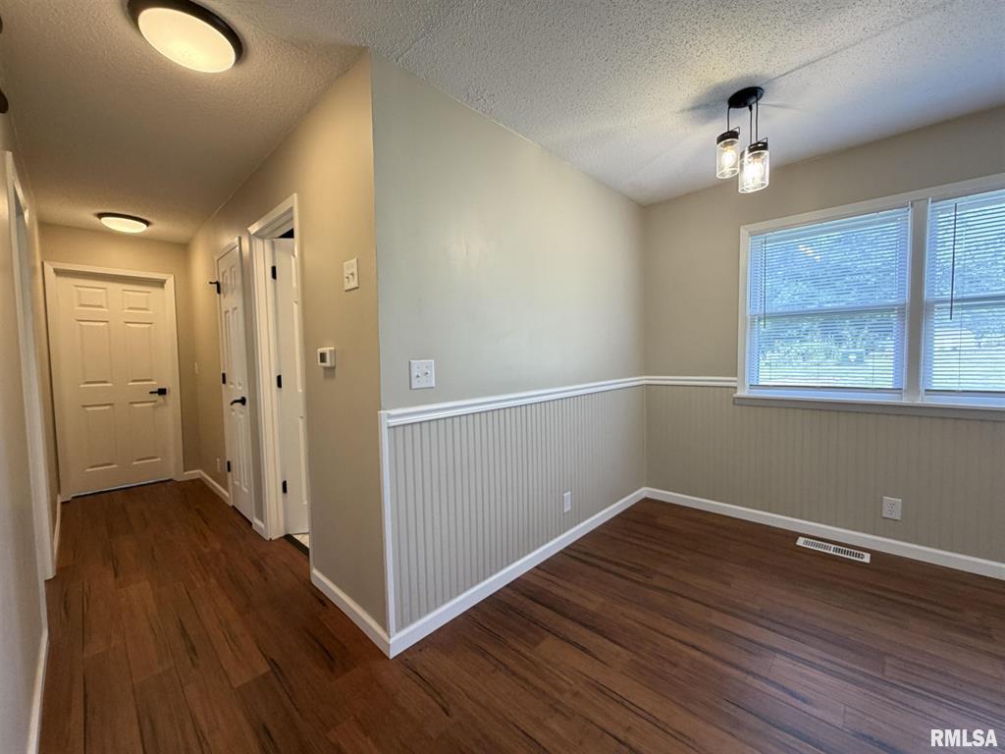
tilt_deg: -3.2
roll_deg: +0.7
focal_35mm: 14
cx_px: 502
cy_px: 377
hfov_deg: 102.1
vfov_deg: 85.7
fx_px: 406
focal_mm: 2.22
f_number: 2.2
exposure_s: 1/120
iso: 200
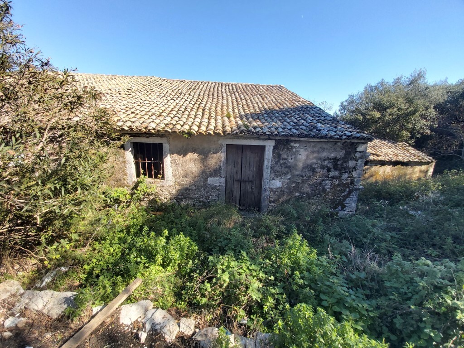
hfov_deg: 110.5
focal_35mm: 12
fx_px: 161
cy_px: 174
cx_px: 232
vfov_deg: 94.5
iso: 40
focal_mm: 1.42
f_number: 2.2
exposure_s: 1/388
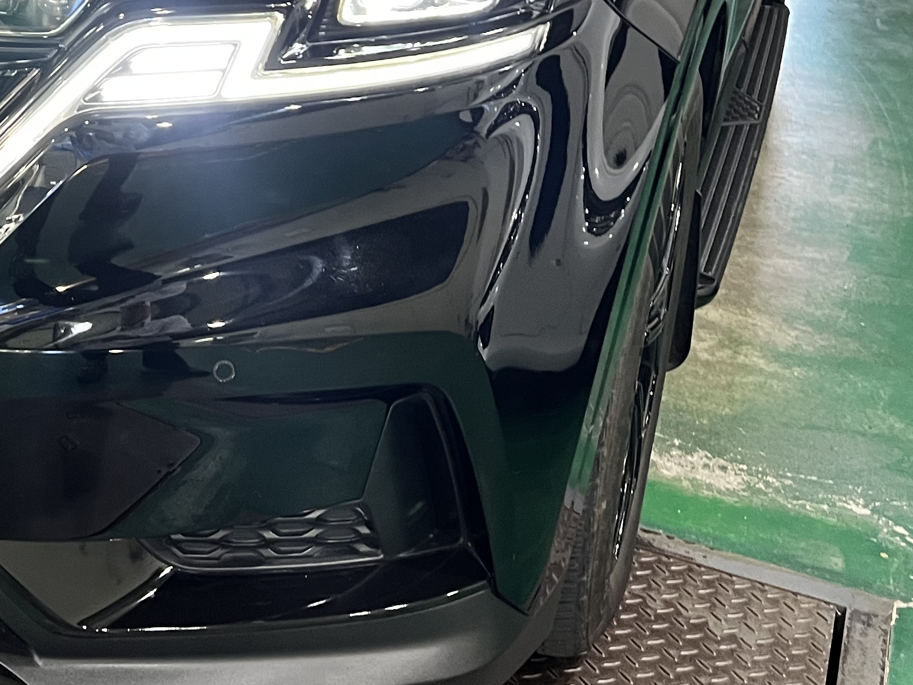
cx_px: 54
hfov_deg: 28.4
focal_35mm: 65
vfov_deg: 21.8
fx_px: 1715
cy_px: 2
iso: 200
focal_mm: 5.7
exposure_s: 1/60
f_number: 1.5
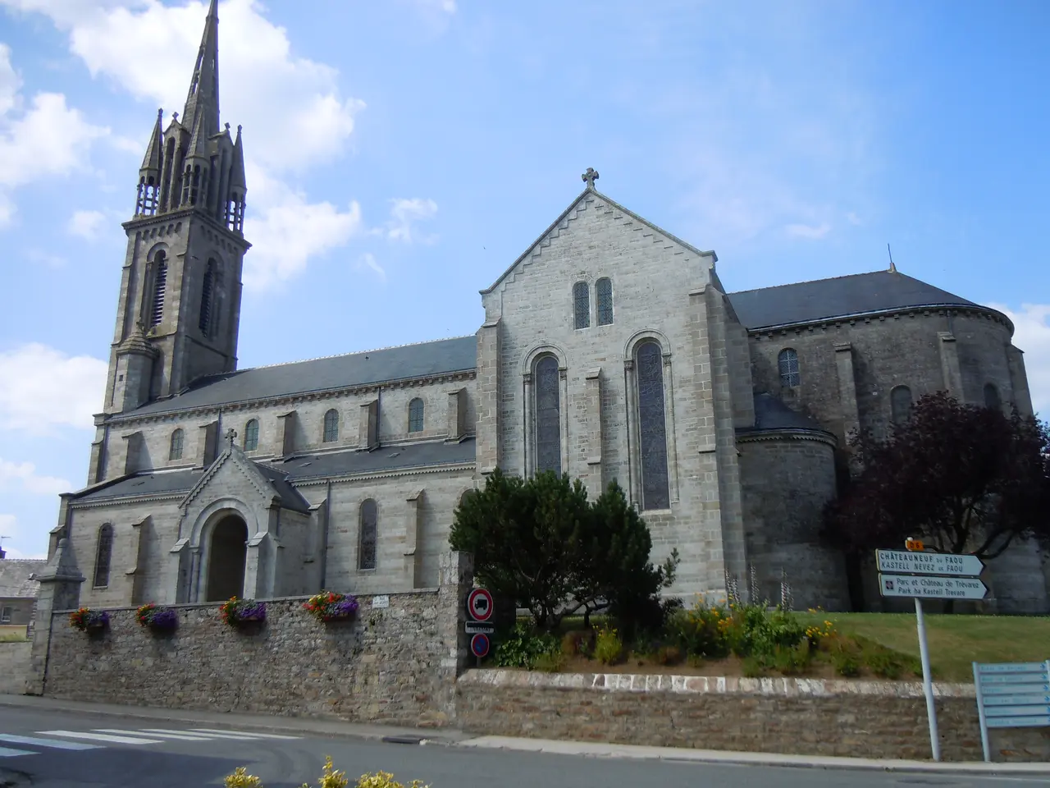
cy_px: 394
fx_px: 910
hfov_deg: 60.0
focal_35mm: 30
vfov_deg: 46.8
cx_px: 525
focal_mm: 5.4
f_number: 3.5
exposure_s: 1/800
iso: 100
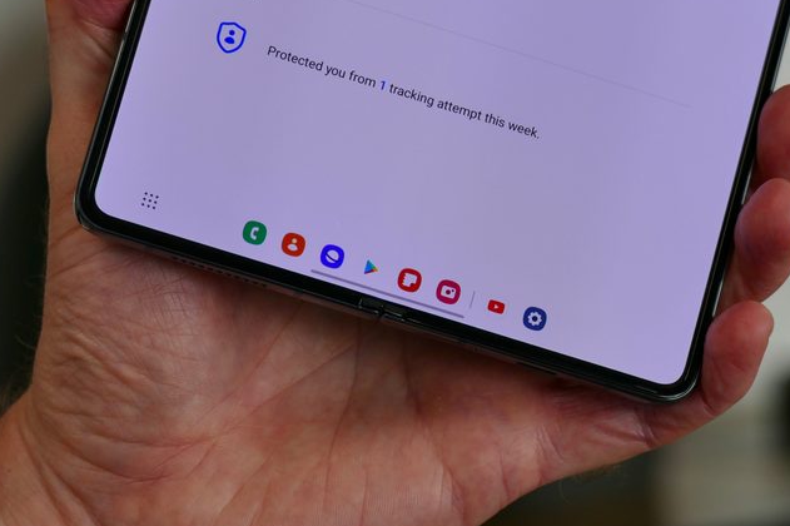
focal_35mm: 258
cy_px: 264
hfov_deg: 8.0
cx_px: 393
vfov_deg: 5.3
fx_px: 5658
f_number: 4
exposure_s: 1/100
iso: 200
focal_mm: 82.28
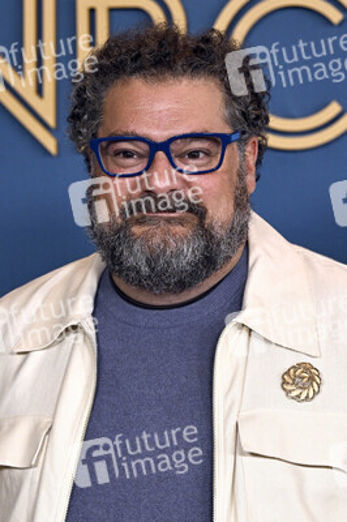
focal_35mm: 107
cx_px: 174
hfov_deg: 12.8
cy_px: 261
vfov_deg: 19.1
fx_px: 1550
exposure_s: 1/320
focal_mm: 107
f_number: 5.6
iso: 2000
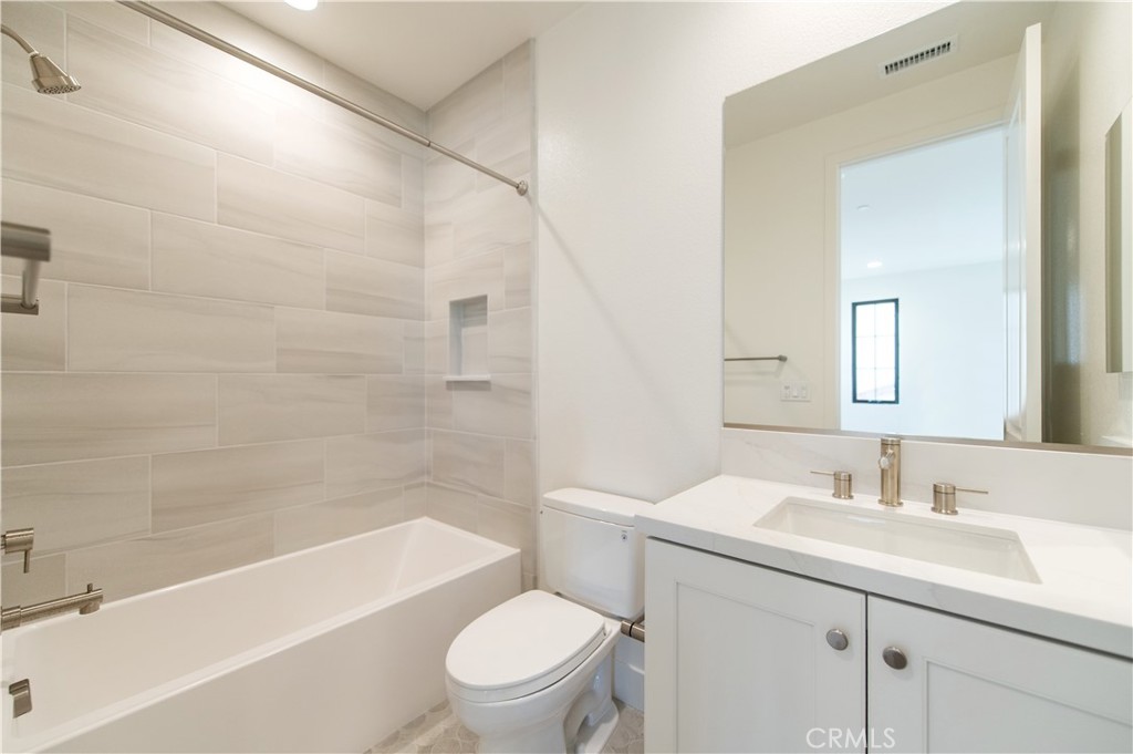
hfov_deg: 104.3
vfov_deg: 81.1
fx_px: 440
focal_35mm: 14
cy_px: 377
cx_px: 566
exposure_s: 1/250
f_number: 2.8
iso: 400
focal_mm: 14
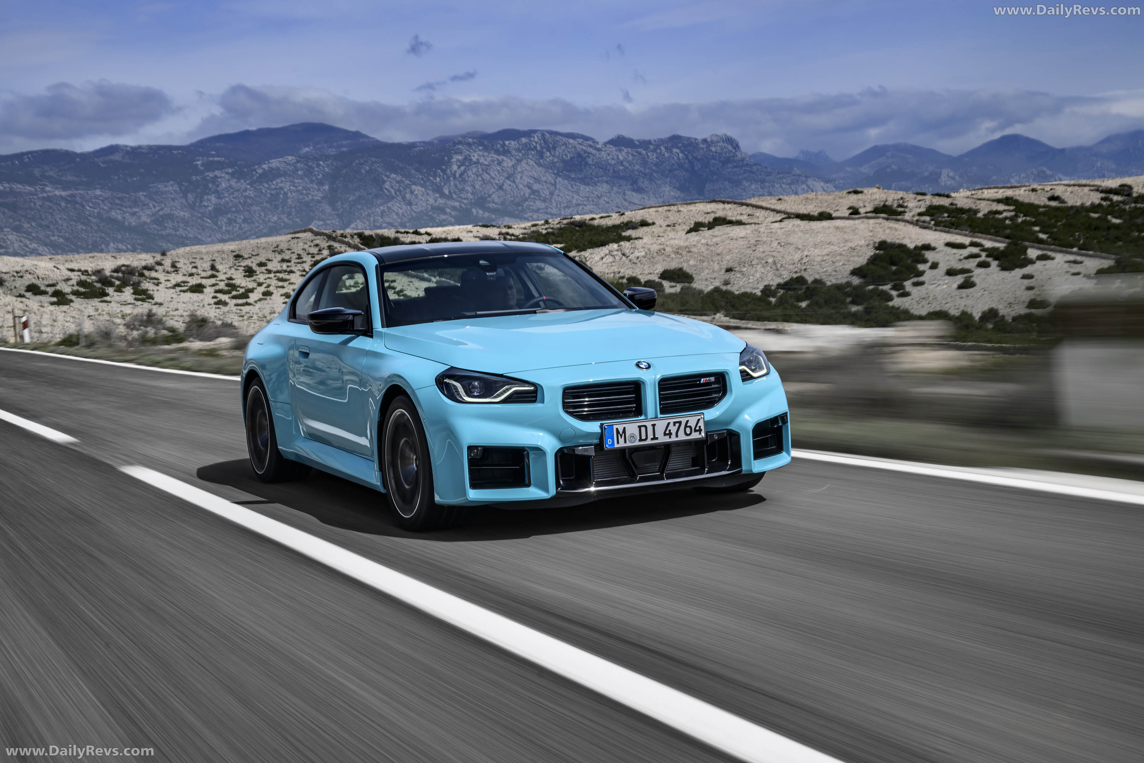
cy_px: 382
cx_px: 572
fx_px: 1621
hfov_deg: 38.9
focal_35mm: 51
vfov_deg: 26.5
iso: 32
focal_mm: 51
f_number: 13
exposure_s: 1/13
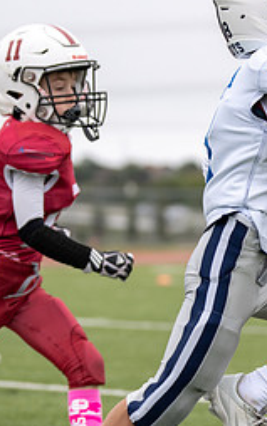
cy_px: 239
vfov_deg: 7.9
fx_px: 3070
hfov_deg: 5.0
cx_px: 307
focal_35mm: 264
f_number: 2.8
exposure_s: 1/1250
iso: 200
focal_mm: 92
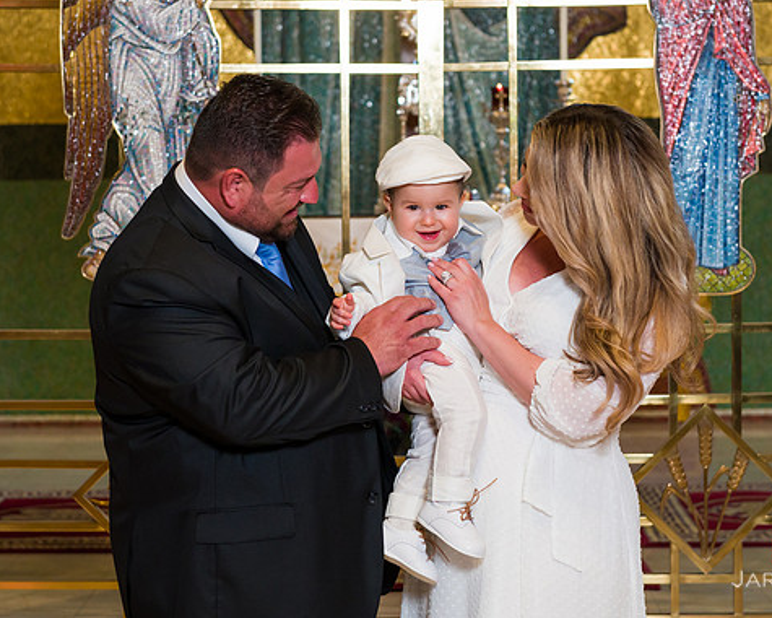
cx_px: 416
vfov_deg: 15.2
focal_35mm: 101
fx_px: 2308
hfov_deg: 19.0
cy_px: 243
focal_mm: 70
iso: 1250
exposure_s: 1/160
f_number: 5.6
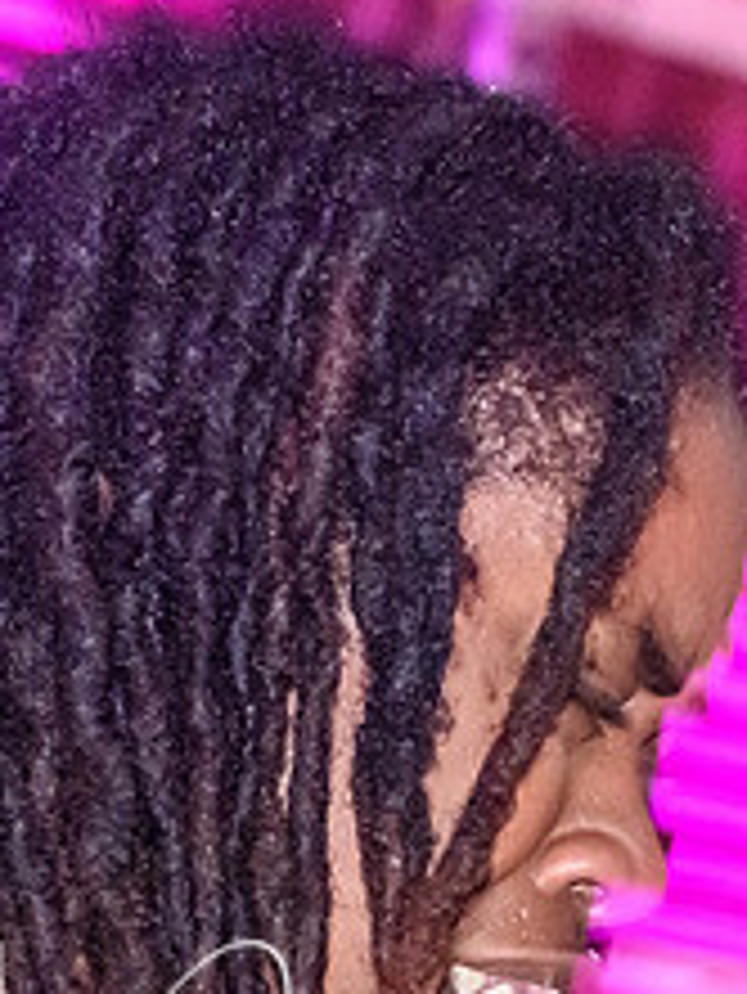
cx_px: 693
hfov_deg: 5.6
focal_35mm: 265
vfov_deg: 7.5
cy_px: 767
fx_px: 7617
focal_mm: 70
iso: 6400
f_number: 4.5
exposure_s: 1/60
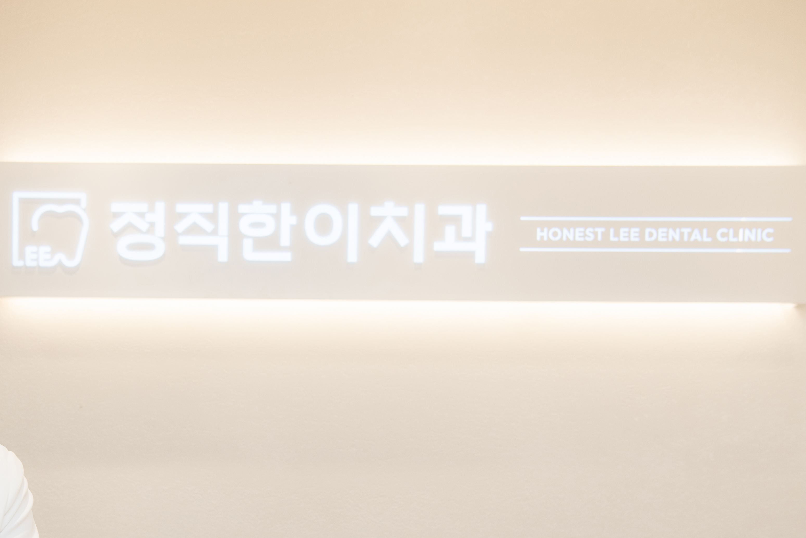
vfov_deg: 18.1
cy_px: 501
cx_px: 183
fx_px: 1657
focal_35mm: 74
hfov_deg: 26.9
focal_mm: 38
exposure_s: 1/125
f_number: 5.6
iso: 160
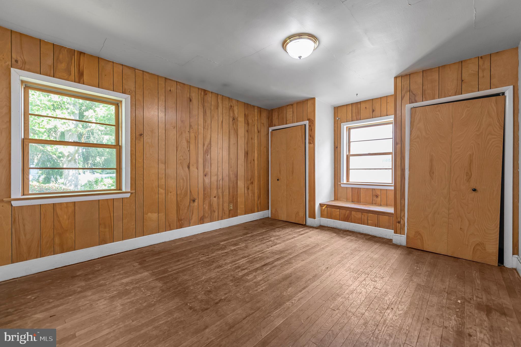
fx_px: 217
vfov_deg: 77.2
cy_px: 174
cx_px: 260
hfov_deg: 100.4
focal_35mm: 15
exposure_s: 1/125
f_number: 2.8
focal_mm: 15
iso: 1000
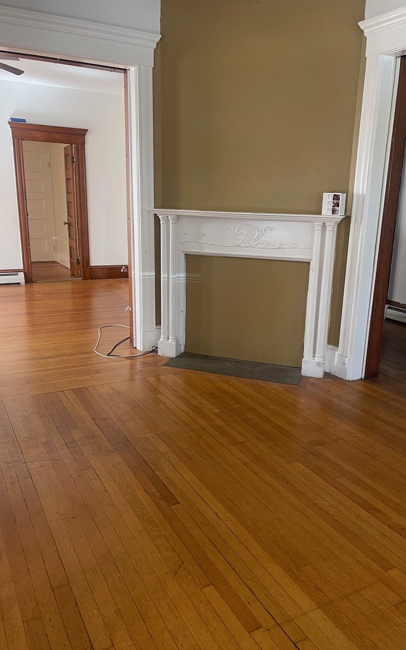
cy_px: 329
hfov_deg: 46.0
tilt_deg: -14.9
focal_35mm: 27
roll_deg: -1.4
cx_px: 213
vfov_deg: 68.4
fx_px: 478
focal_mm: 5.1
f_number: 1.6
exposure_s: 1/60
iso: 200
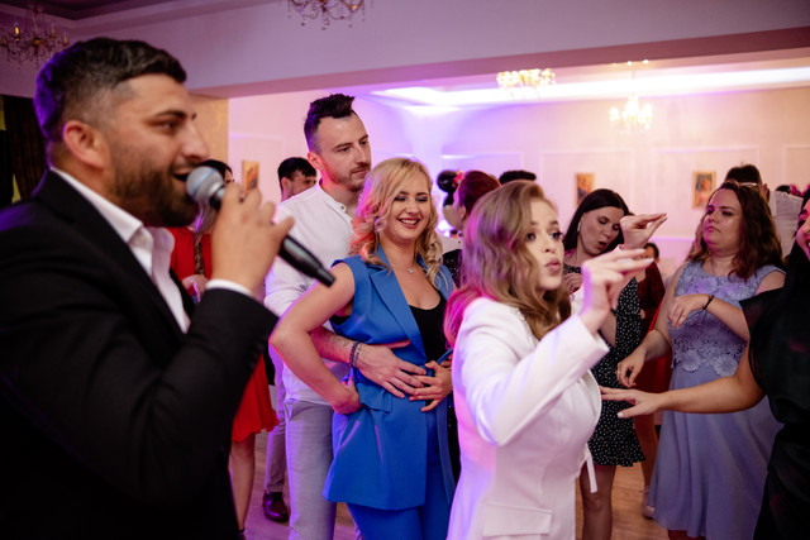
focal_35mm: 35
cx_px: 405
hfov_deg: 54.4
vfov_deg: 37.9
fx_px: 788
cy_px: 270
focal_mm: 23
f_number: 1.4
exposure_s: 1/200
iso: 1000
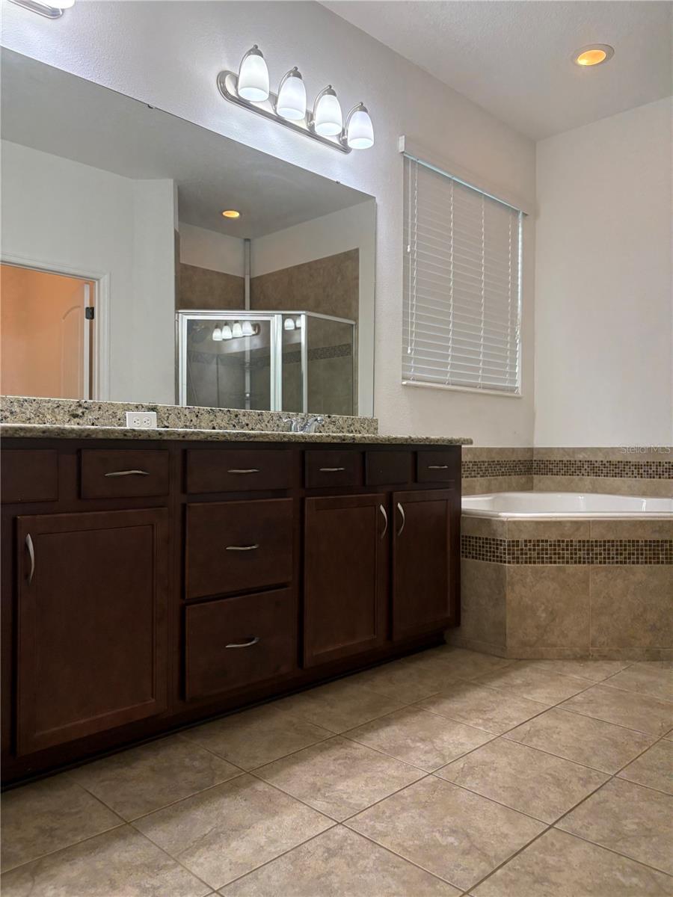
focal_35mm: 26
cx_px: 336
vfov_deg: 67.3
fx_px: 674
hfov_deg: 53.1
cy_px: 448
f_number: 1.6
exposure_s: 1/120
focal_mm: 5.96
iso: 160
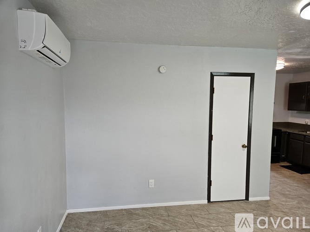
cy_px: 116
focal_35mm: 23
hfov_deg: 73.9
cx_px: 155
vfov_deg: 58.9
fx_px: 206
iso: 200
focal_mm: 5.4
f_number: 1.8
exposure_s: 1/120
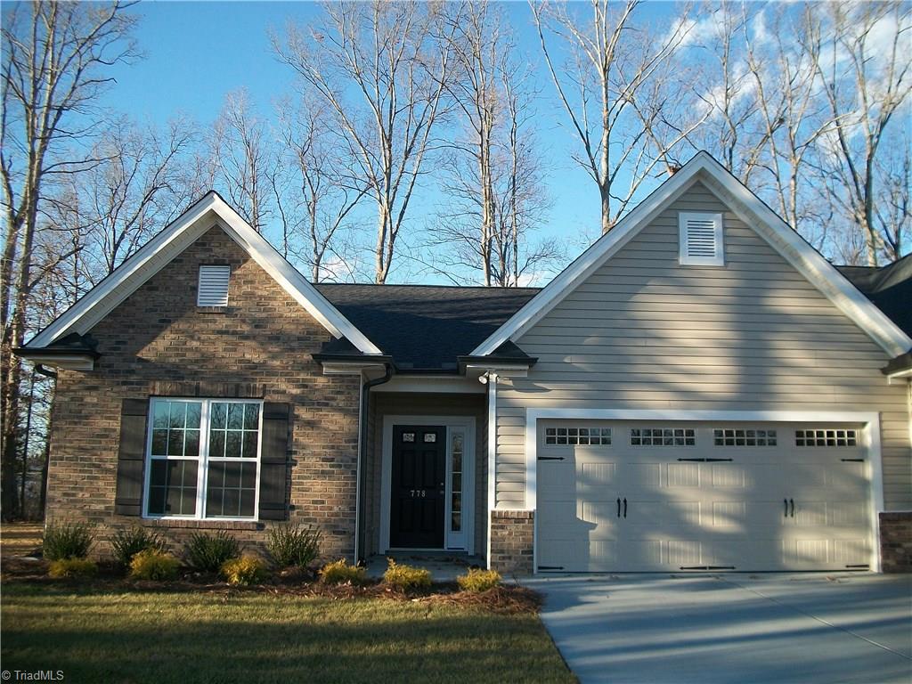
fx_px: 843
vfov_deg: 44.2
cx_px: 456
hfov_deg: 56.8
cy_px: 342
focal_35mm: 32
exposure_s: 1/400
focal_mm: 5.7
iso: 80
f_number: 2.9
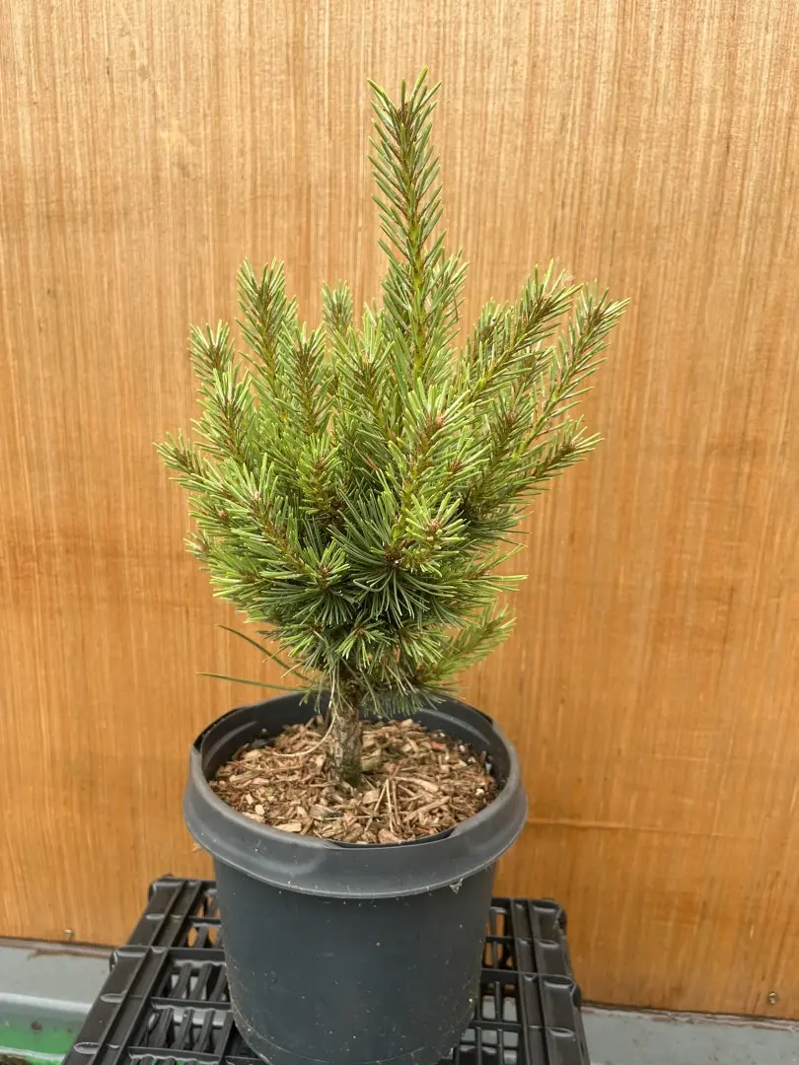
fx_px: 800
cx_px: 400
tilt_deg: -15.5
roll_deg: -2.8
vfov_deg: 67.3
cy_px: 532
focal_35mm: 26
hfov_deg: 53.1
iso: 50
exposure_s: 1/484
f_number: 1.6
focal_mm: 5.1
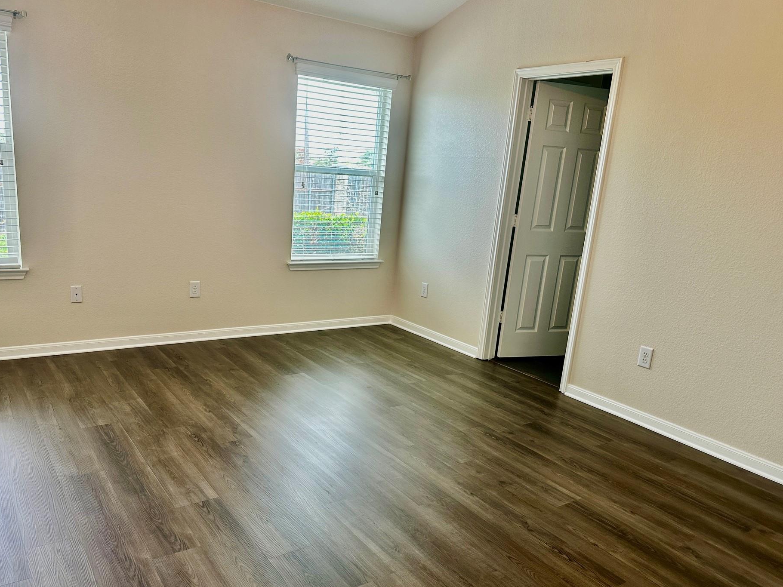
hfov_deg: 65.2
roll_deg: -4.4
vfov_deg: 51.3
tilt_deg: -14.0
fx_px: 611
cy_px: 321
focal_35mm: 27
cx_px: 353
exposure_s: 1/120
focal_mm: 6.86
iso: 125
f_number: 1.78
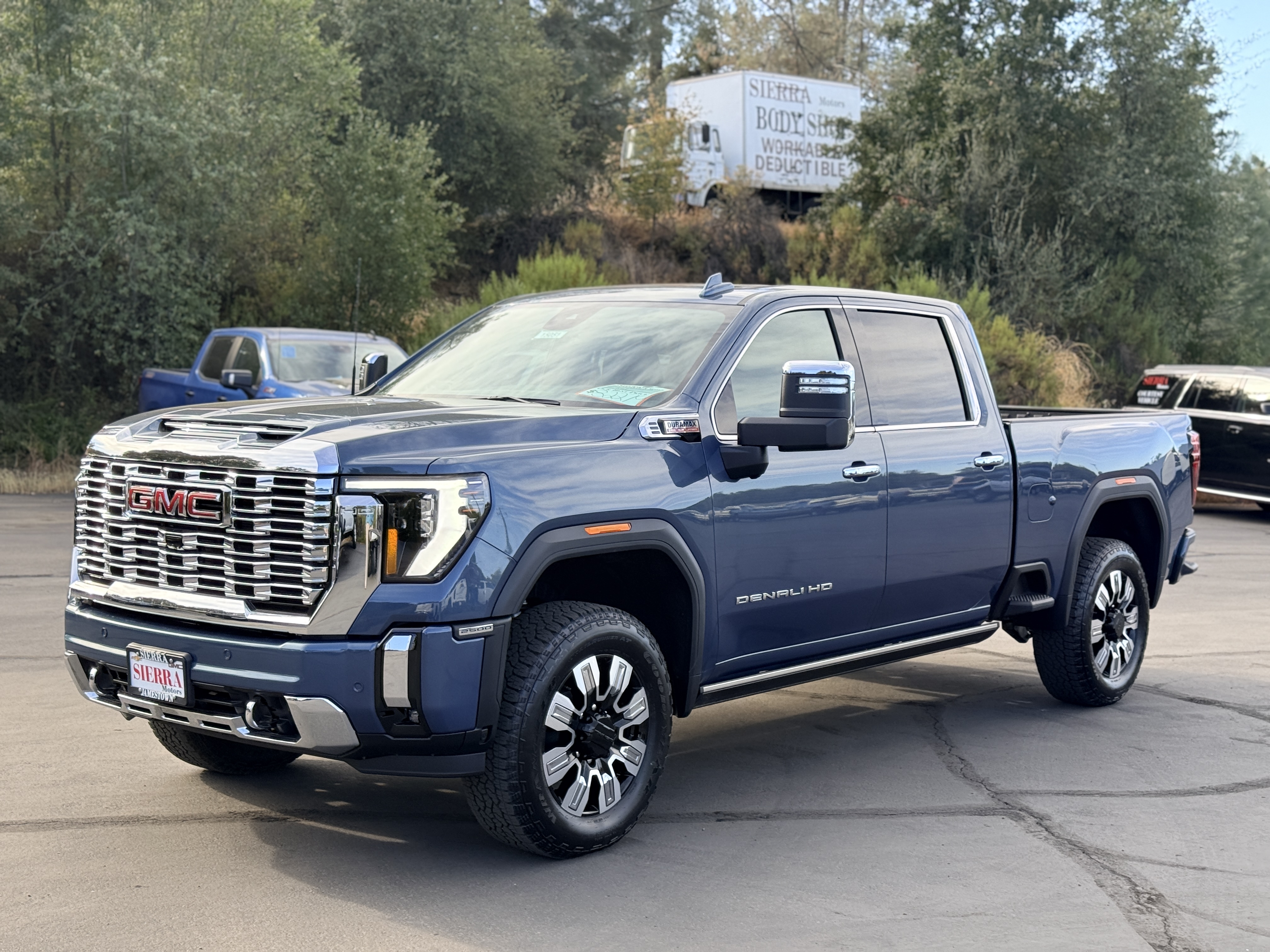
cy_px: 476
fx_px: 1761
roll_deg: -0.2
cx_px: 635
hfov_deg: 39.7
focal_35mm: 48
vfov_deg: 30.3
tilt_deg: -3.1
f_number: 1.78
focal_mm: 6.76
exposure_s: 1/828
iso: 100
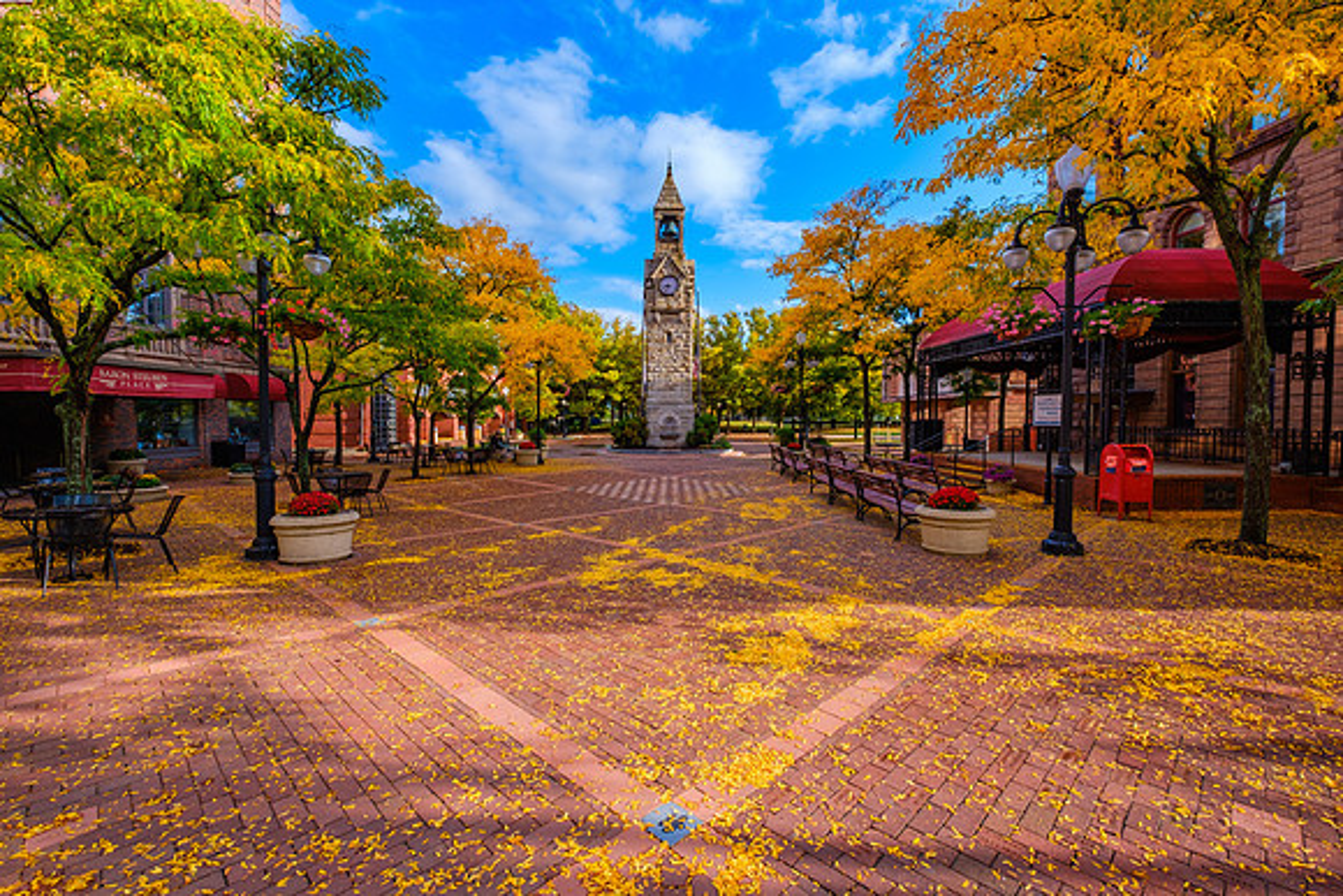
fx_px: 567
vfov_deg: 76.6
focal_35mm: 15
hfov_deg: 99.6
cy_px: 448
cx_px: 673
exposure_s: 1/25
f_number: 8
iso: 160
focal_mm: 10
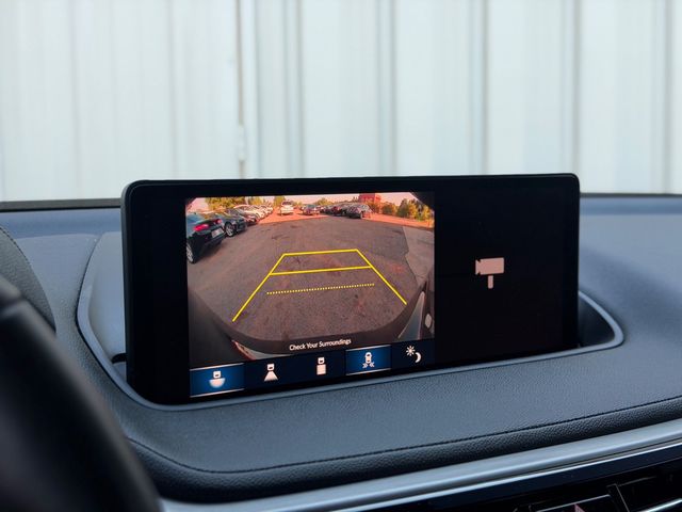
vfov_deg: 30.3
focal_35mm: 48
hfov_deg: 39.7
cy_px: 256
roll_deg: +1.1
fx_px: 946
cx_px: 341
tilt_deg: -4.6
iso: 100
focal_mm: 6.76
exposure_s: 1/190
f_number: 1.78
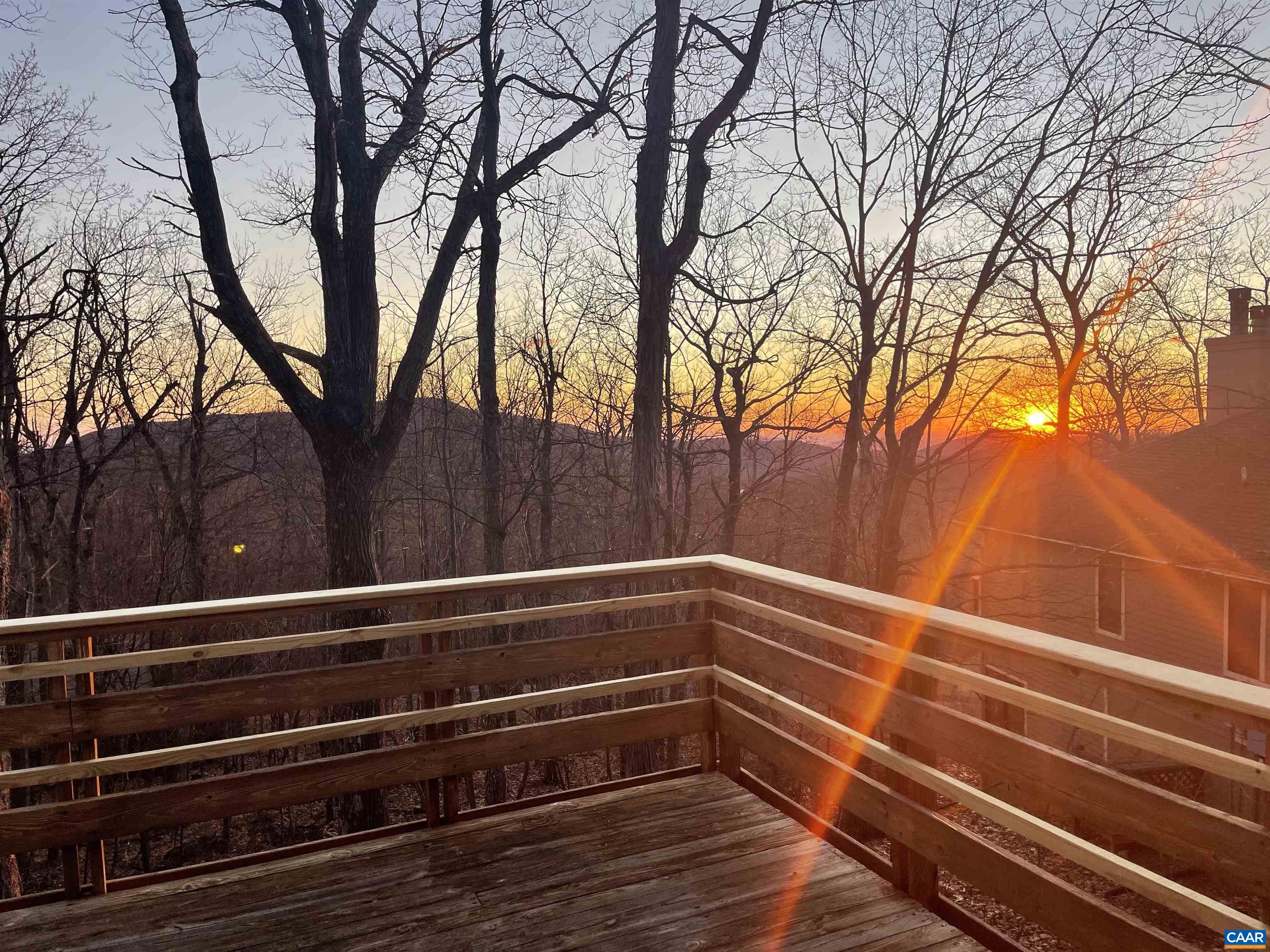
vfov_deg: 53.1
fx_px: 954
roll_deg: +0.9
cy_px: 476
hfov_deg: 67.3
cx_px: 635
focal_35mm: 26
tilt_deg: -3.9
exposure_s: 1/276
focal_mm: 5.1
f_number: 1.6
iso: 32
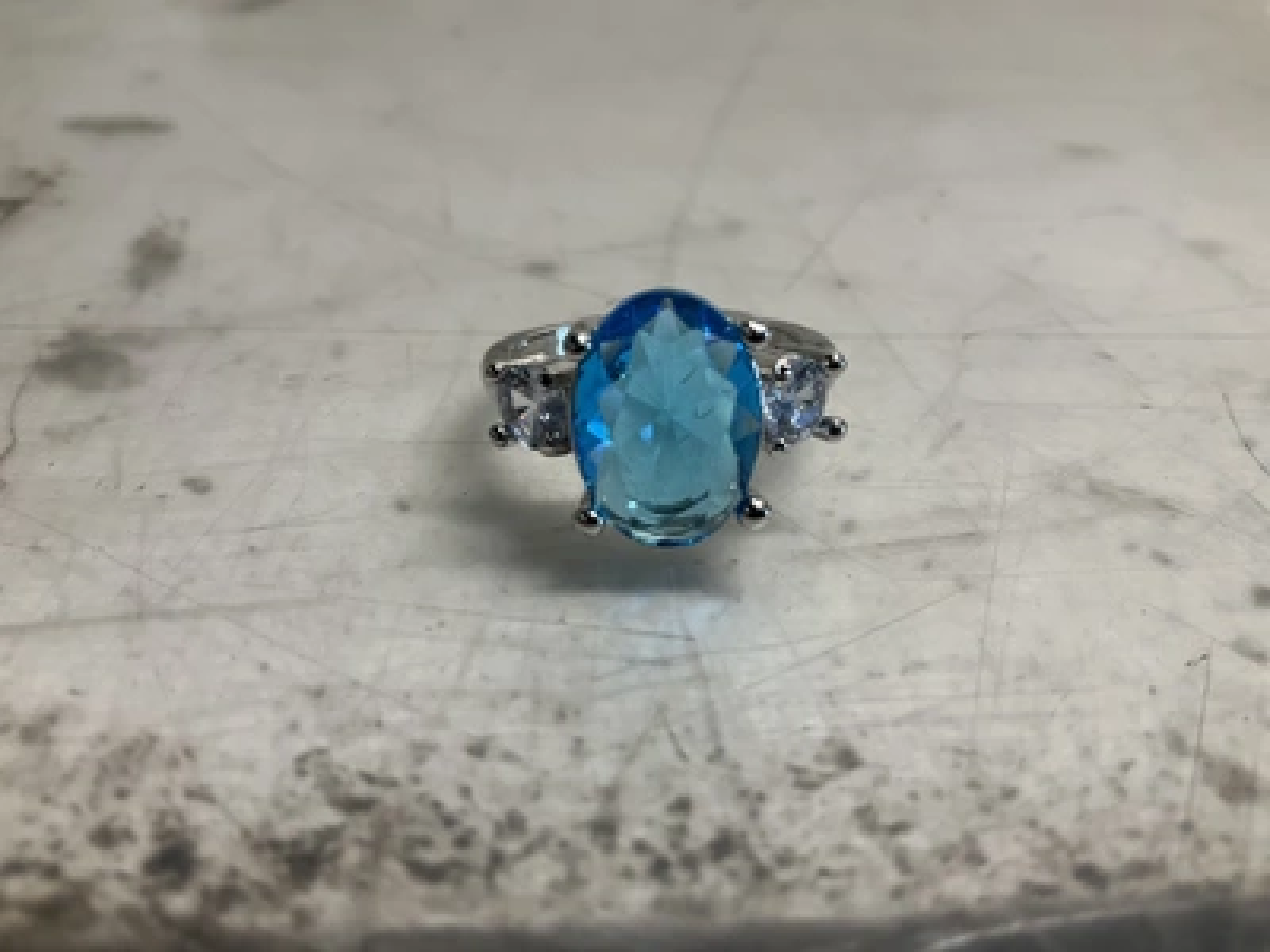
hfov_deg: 61.7
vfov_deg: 48.2
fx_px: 1064
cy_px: 476
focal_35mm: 29
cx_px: 635
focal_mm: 3
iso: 50
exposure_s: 1/120
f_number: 1.8
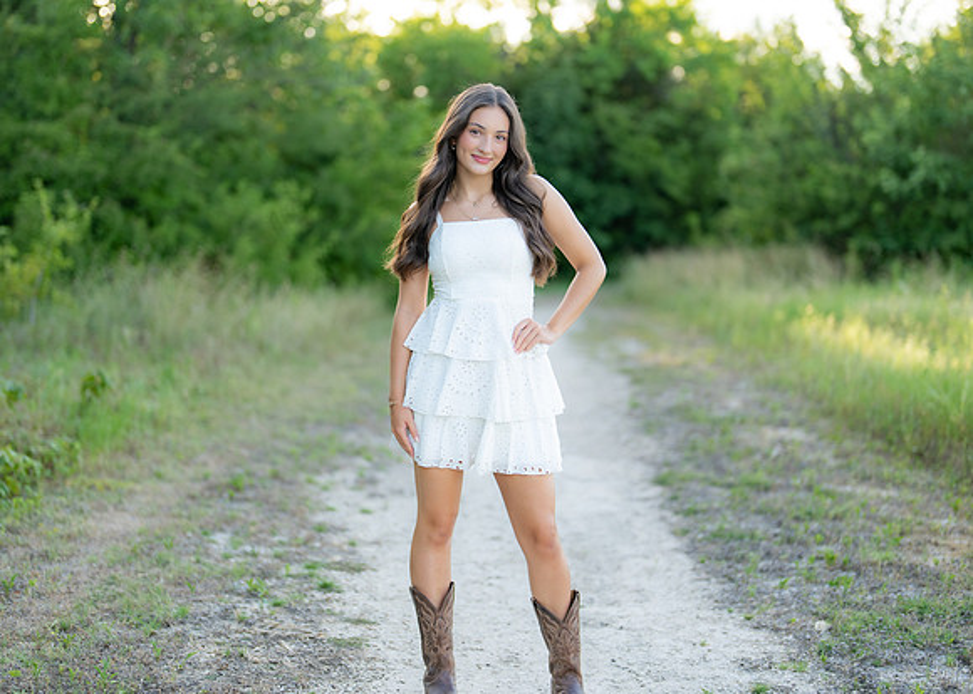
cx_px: 477
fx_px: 1648
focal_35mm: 60
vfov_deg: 23.8
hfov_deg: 32.9
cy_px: 304
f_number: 1.2
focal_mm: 50
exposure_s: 1/1000
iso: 100
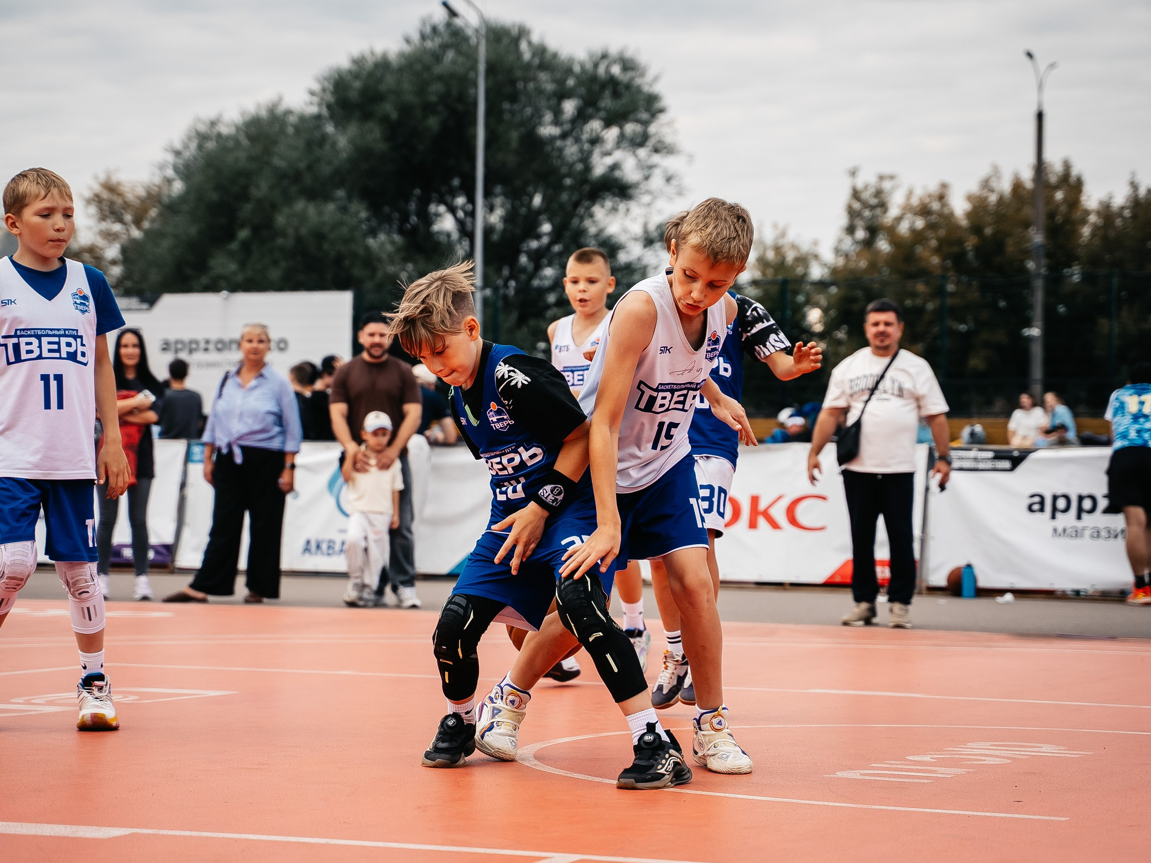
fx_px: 3092
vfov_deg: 15.9
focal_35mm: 93
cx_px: 539
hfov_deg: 21.1
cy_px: 405
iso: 320
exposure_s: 1/2500
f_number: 3.5
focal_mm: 75
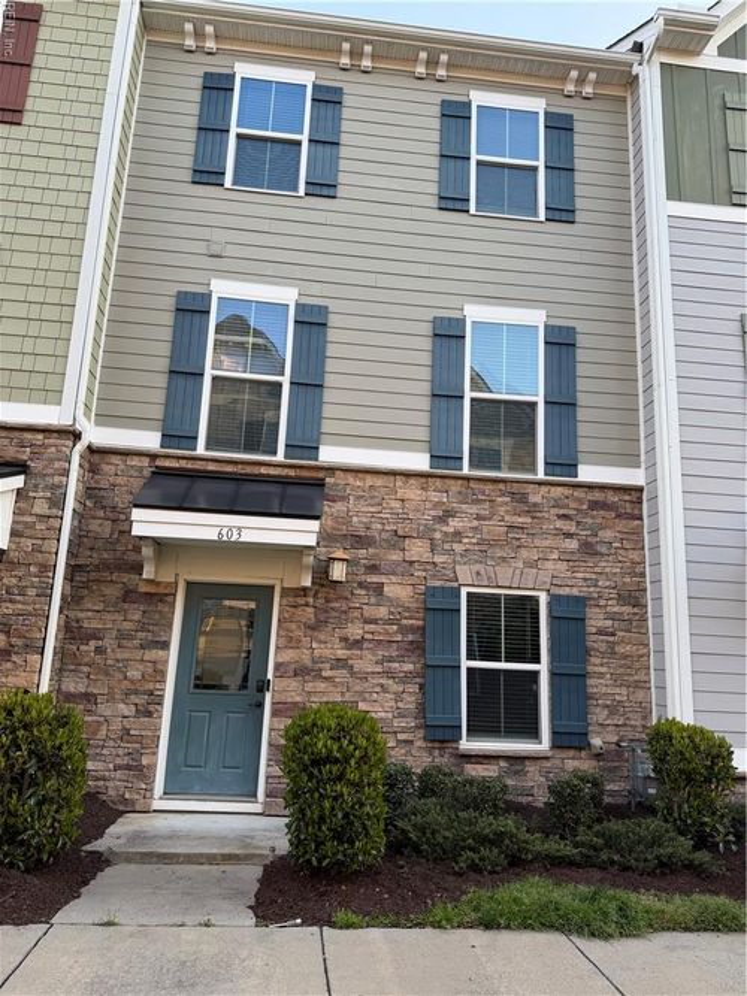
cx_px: 374
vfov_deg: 71.6
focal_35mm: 24
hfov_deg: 56.8
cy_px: 498
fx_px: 691
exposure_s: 1/170
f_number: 1.78
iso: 64
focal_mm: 6.76
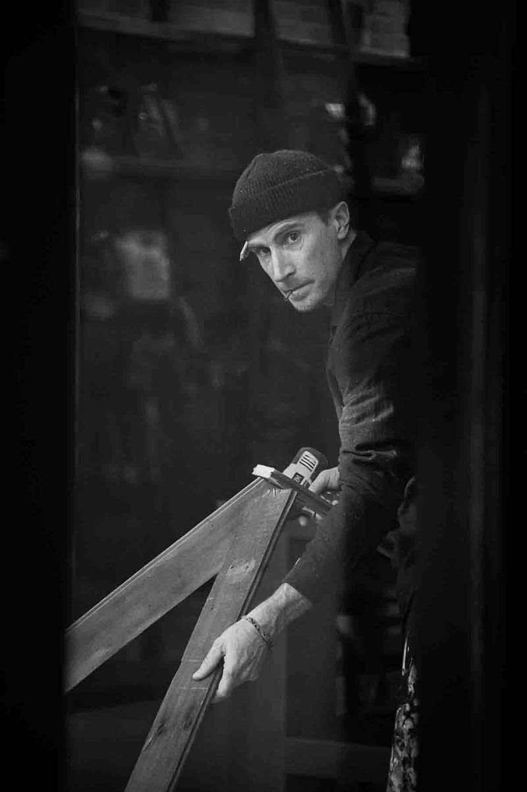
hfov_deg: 8.1
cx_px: 264
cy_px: 396
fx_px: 3737
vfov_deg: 12.1
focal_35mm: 170
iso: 12800
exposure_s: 1/500
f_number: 5.6
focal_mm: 170
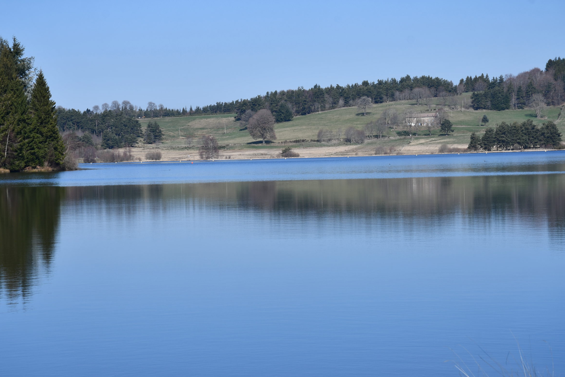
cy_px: 205
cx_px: 277
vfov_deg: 11.9
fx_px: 1805
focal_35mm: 115
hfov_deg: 17.8
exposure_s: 1/400
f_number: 10
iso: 100
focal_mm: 70
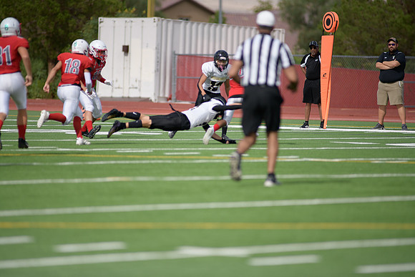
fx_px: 3459
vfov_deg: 4.6
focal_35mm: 300
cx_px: 208
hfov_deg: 6.9
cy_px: 138
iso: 400
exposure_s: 1/8000
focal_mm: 300
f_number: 2.8
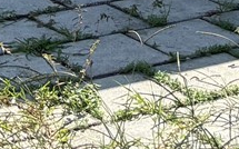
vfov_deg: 5.4
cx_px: 61
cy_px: -486
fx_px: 1334
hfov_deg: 10.2
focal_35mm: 205
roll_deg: +0.0
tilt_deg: +4.7
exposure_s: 1/3205
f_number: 1.6
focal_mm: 5.96
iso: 50
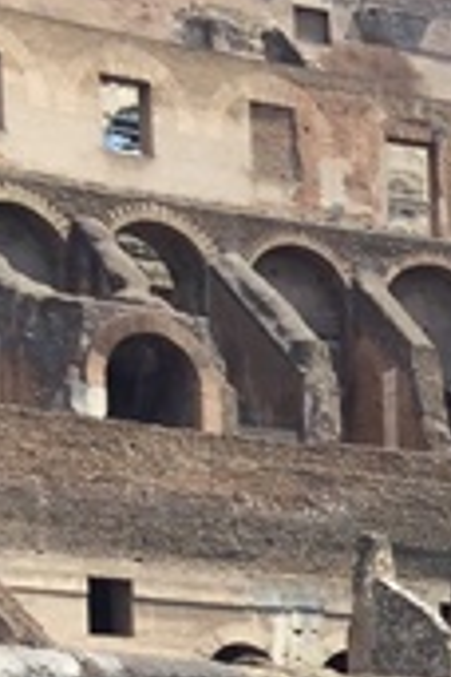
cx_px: 1290
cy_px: 1156
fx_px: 2649
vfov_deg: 13.3
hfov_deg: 8.4
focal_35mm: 141
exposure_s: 1/942
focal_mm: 4.15
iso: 32
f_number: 2.2
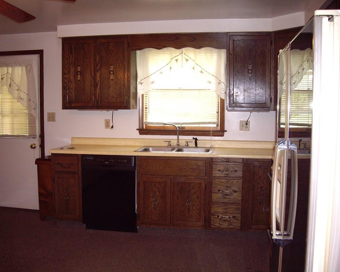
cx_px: 169
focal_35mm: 40
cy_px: 136
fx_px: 403
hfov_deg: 45.8
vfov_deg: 37.3
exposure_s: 1/40
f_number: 2.7
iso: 200
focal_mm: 6.2
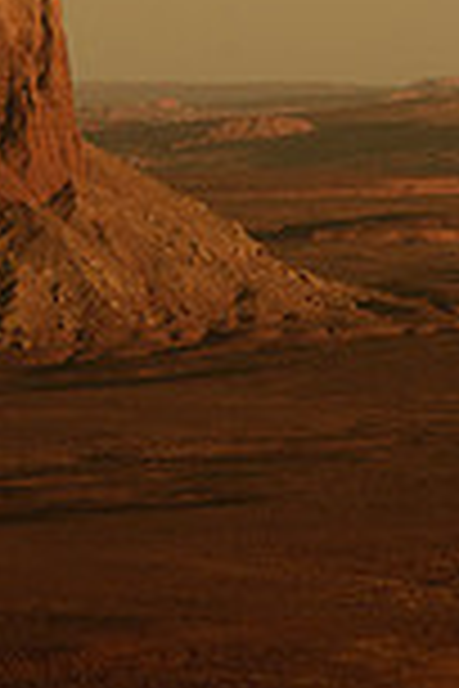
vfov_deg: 2.5
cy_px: 261
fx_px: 15643
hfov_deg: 1.7
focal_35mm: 818
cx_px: -122
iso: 640
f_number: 11
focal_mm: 185
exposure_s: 1/80
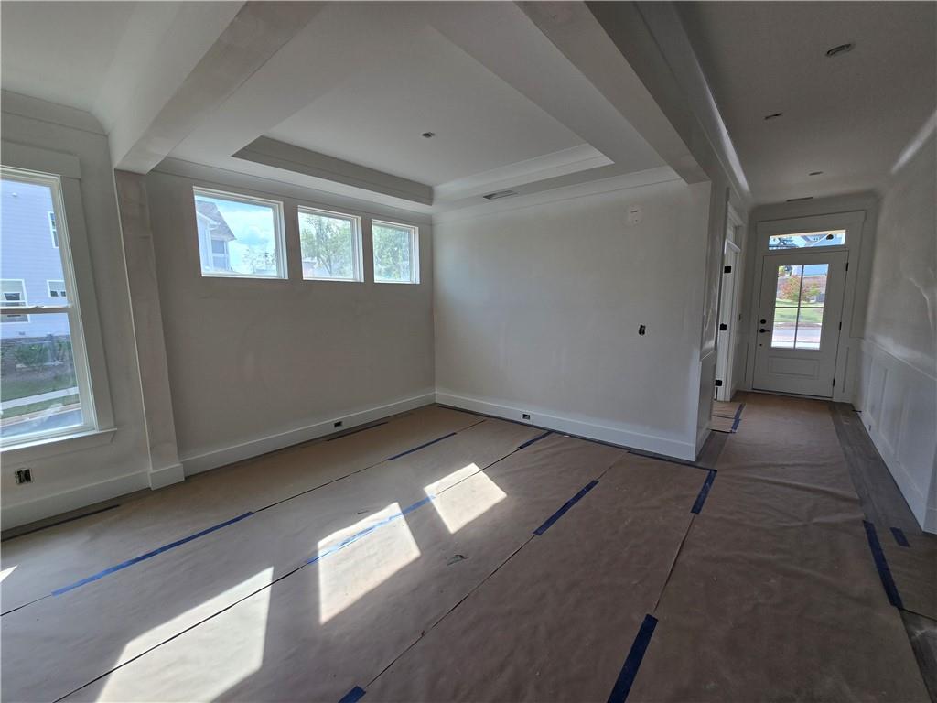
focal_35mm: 13
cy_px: 352
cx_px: 468
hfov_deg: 106.2
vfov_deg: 89.9
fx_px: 352
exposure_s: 1/286
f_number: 2.2
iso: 50
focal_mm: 2.2
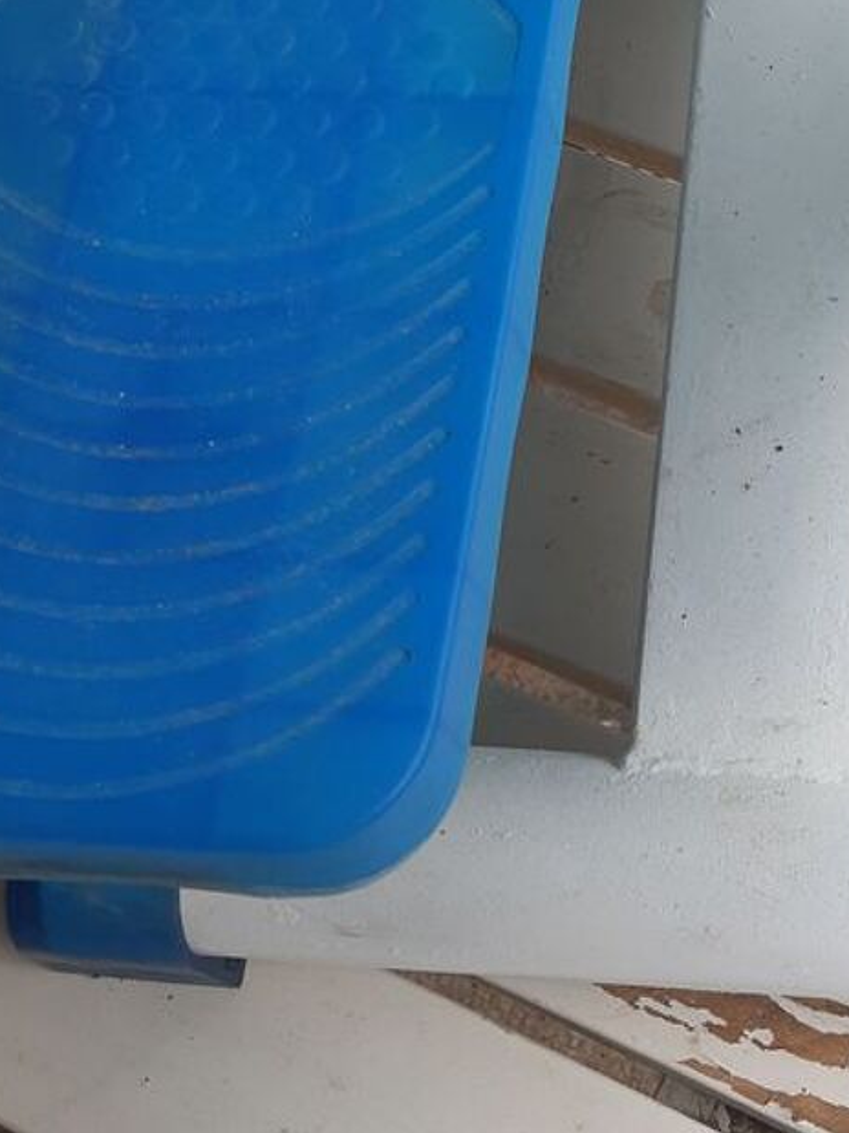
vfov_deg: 33.1
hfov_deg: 25.3
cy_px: 188
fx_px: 1832
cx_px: 758
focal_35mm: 56
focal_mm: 3.92
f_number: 1.7
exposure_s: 1/318
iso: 40
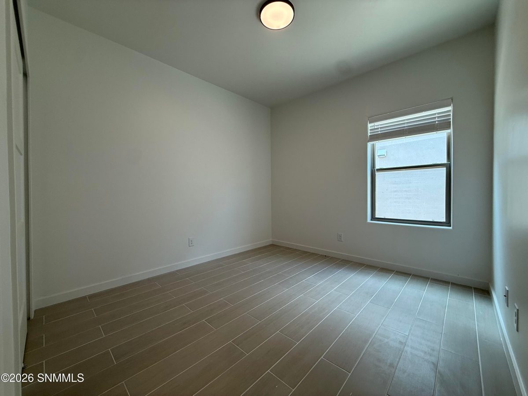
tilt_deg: +0.8
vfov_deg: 85.7
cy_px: 198
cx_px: 264
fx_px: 214
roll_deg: -0.3
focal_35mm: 14
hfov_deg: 102.1
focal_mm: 2.22
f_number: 2.2
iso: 80
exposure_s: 1/120
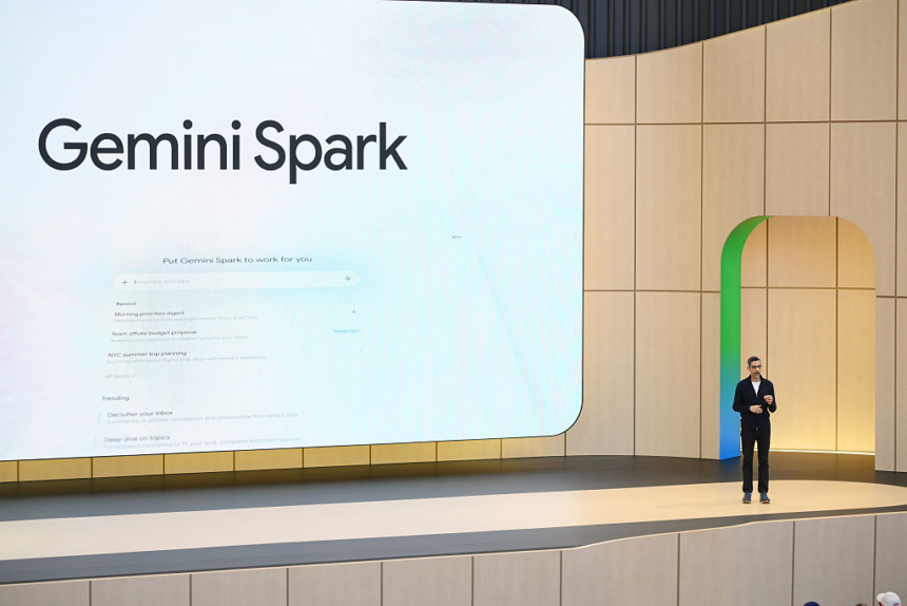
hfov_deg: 20.4
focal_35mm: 100
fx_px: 2520
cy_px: 303
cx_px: 454
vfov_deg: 13.7
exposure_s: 1/400
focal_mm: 100
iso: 640
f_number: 5.6
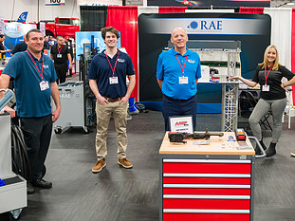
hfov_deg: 43.2
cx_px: 200
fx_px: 366
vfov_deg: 33.3
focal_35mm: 43
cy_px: 73
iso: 3200
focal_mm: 24
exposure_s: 1/320
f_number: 3.2
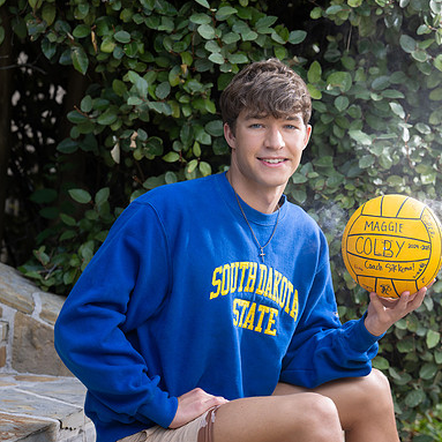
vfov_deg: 14.4
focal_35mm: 121
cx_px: 269
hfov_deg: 14.4
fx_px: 1748
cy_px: 221
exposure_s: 1/200
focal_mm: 94
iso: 100
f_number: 4.5
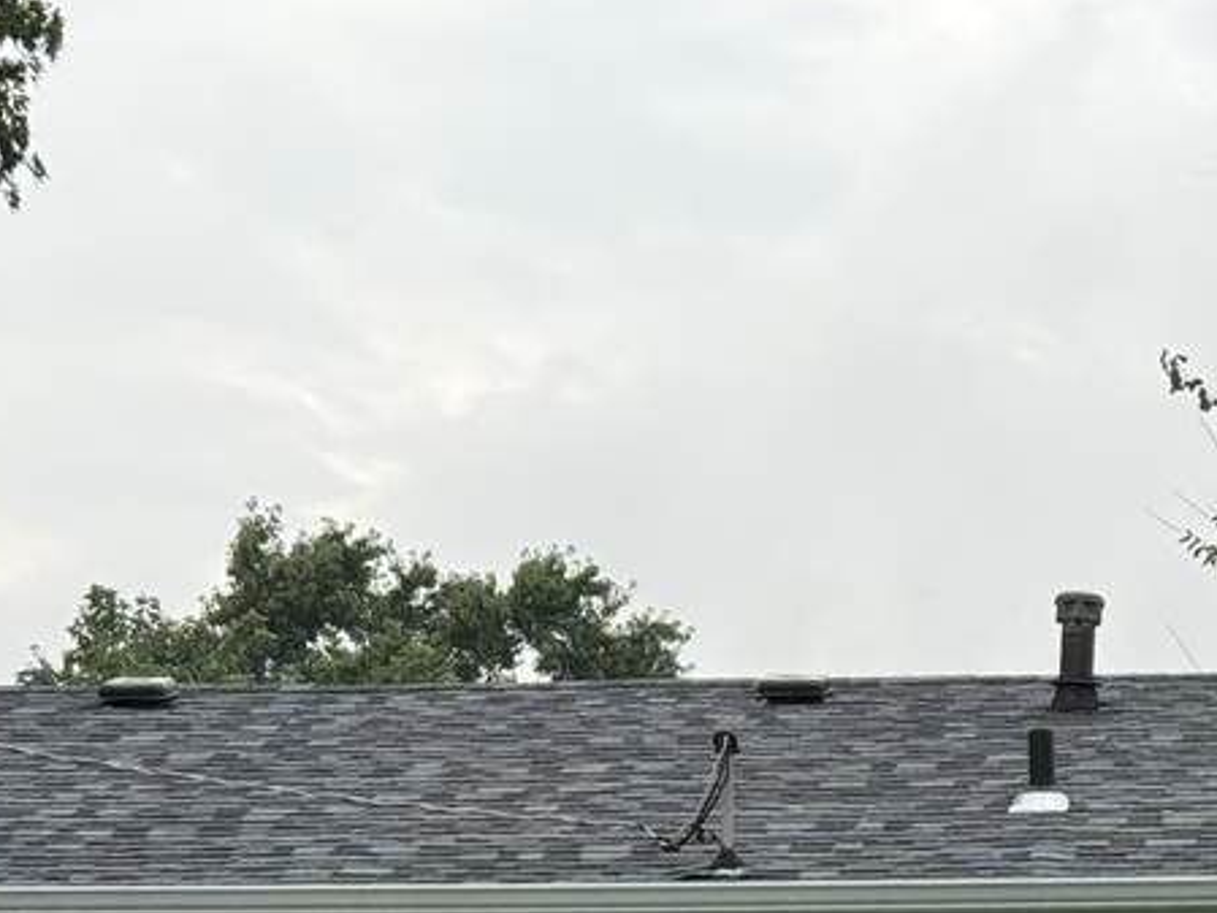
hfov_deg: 12.7
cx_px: 1222
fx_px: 5416
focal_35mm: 154
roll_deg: -1.4
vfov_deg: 9.3
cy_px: 1439
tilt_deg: +2.9
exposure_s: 1/1923
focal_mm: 6.76
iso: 64
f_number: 1.78
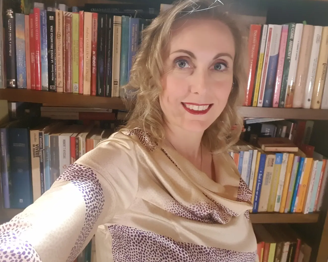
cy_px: 130
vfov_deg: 53.2
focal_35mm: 27
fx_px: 262
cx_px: 165
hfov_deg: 64.1
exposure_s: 1/17
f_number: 1.7
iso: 500
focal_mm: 2.95
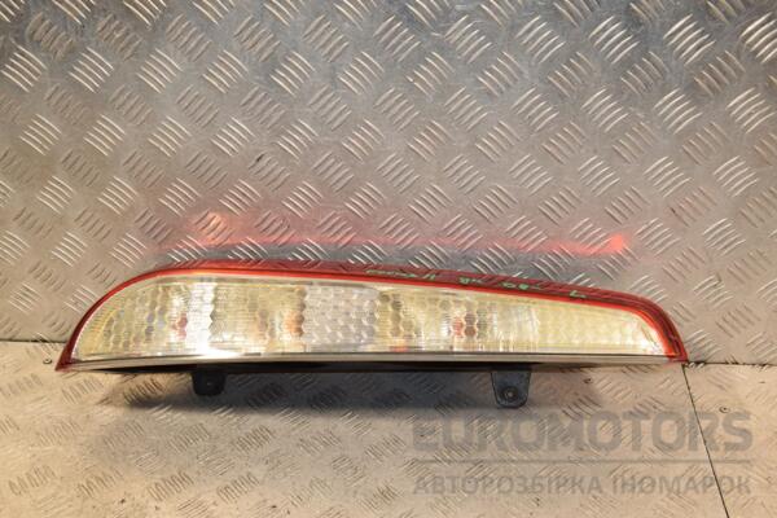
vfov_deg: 31.9
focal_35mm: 42
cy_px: 259
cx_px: 388
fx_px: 906
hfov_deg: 46.4
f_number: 8
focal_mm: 28
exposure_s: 1/200
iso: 800
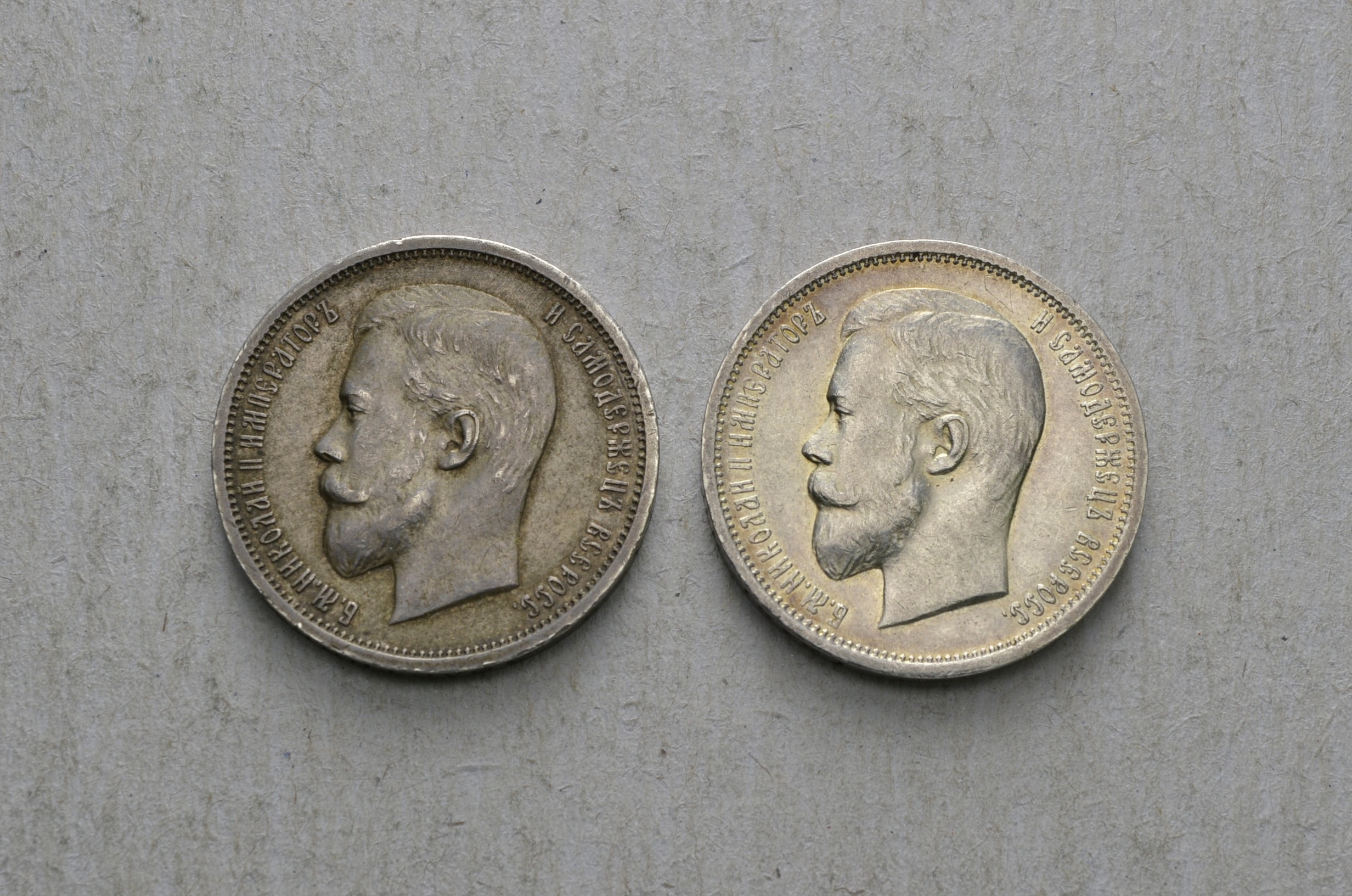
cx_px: 676
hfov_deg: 24.7
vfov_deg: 16.5
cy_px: 448
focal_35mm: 82
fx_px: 3092
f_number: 14
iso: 400
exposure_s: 1/200
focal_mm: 55
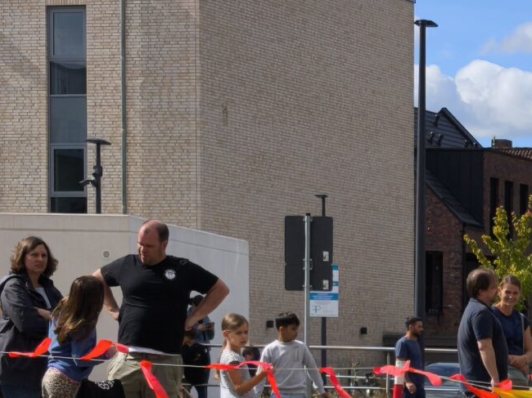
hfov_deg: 9.9
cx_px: 789
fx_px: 2965
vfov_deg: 7.5
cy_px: 624
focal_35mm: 193
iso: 50
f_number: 1.6
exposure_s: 1/2663
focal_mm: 6.57
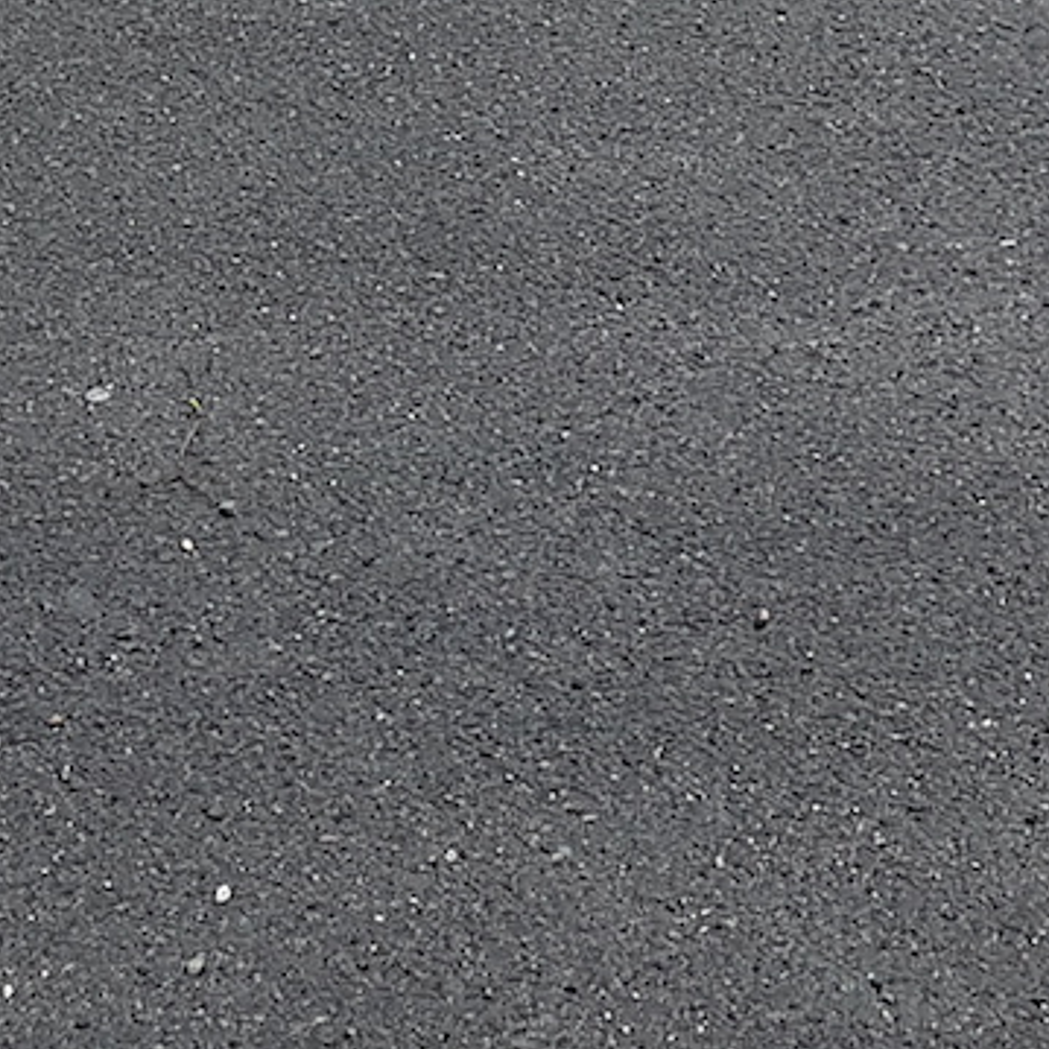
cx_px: 175
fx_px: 4217
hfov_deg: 14.1
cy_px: -660
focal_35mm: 123
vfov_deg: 13.2
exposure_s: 1/173
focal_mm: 4.2
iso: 40
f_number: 1.7
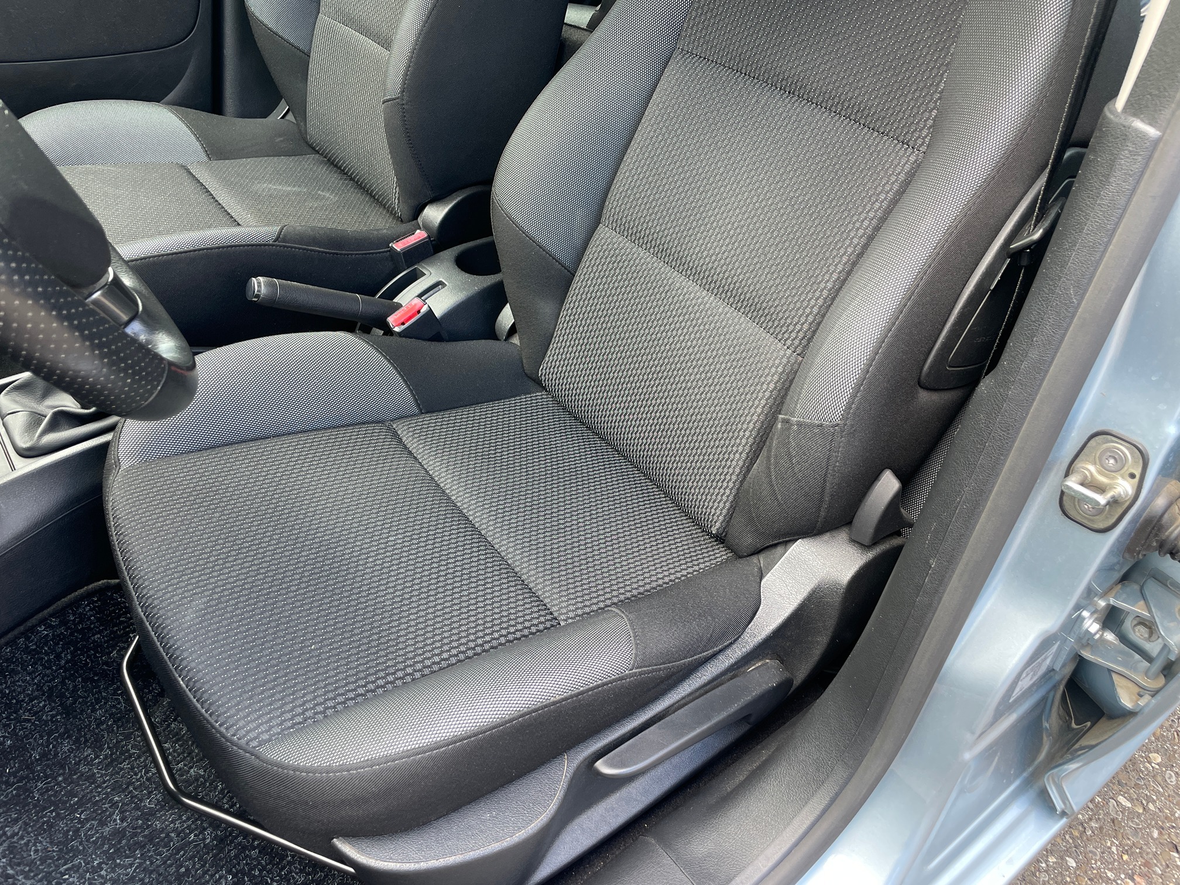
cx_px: 590
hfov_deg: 67.3
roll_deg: -2.5
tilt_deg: -38.2
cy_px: 442
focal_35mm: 26
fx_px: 886
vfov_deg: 53.1
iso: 80
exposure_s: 1/121
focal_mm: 4.2
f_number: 1.6
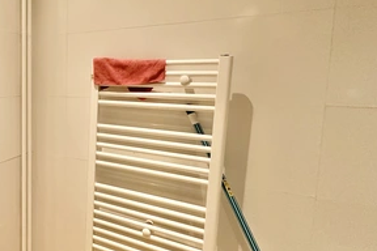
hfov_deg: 57.0
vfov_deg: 47.8
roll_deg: -0.2
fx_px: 283
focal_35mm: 27
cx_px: 31
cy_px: 109
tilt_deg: -5.0
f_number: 2.2
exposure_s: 1/99
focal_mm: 2.22
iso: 250
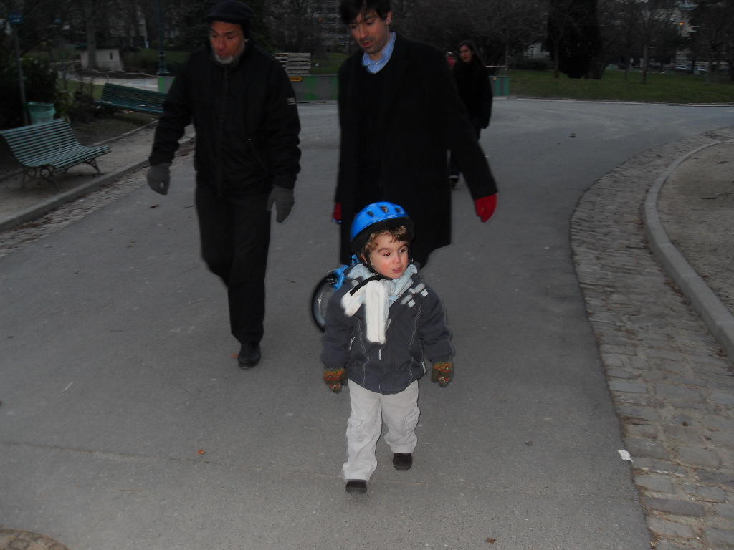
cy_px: 275
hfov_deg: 54.0
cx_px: 367
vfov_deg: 41.8
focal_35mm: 34
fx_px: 721
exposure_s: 1/45
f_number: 2.8
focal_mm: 6.3
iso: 100
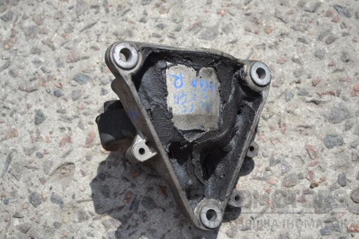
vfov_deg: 17.5
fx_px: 778
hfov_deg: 26.0
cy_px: 120
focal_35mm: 78
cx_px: 180
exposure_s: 1/250
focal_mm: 52
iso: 100
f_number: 8
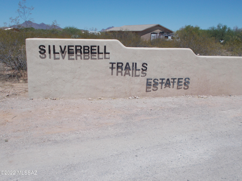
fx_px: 273
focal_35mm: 39
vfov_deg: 36.8
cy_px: 90
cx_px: 121
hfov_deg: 47.9
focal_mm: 6.9
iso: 80
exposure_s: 1/250
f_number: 9.8
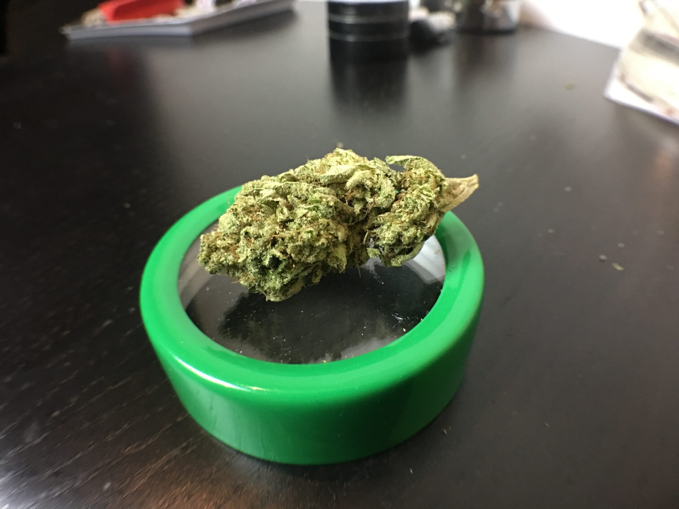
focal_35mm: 29
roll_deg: +1.2
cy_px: 254
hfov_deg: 61.7
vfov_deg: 48.2
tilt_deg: -37.2
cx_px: 340
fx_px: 569
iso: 125
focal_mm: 4.15
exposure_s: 1/8
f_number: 2.2
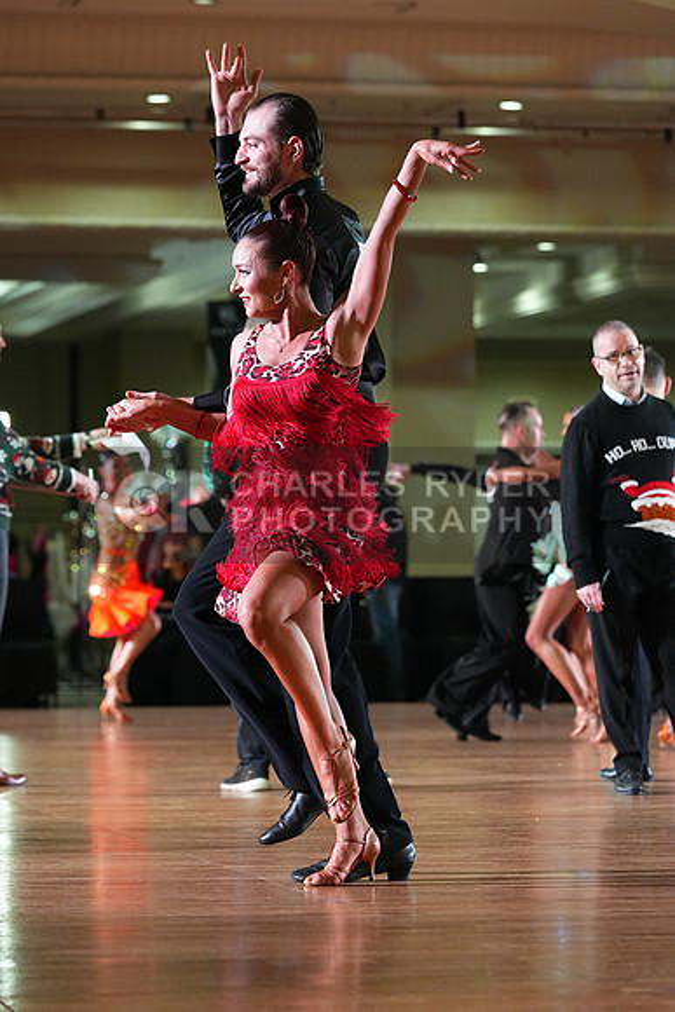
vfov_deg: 13.0
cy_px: 506
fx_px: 4441
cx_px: 338
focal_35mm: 158
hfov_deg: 8.7
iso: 8000
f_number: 5
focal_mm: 158
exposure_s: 1/400
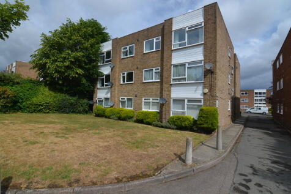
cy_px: 97
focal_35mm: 16
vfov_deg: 72.0
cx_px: 146
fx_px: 133
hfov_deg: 95.0
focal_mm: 11
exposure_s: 1/320
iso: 100
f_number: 9
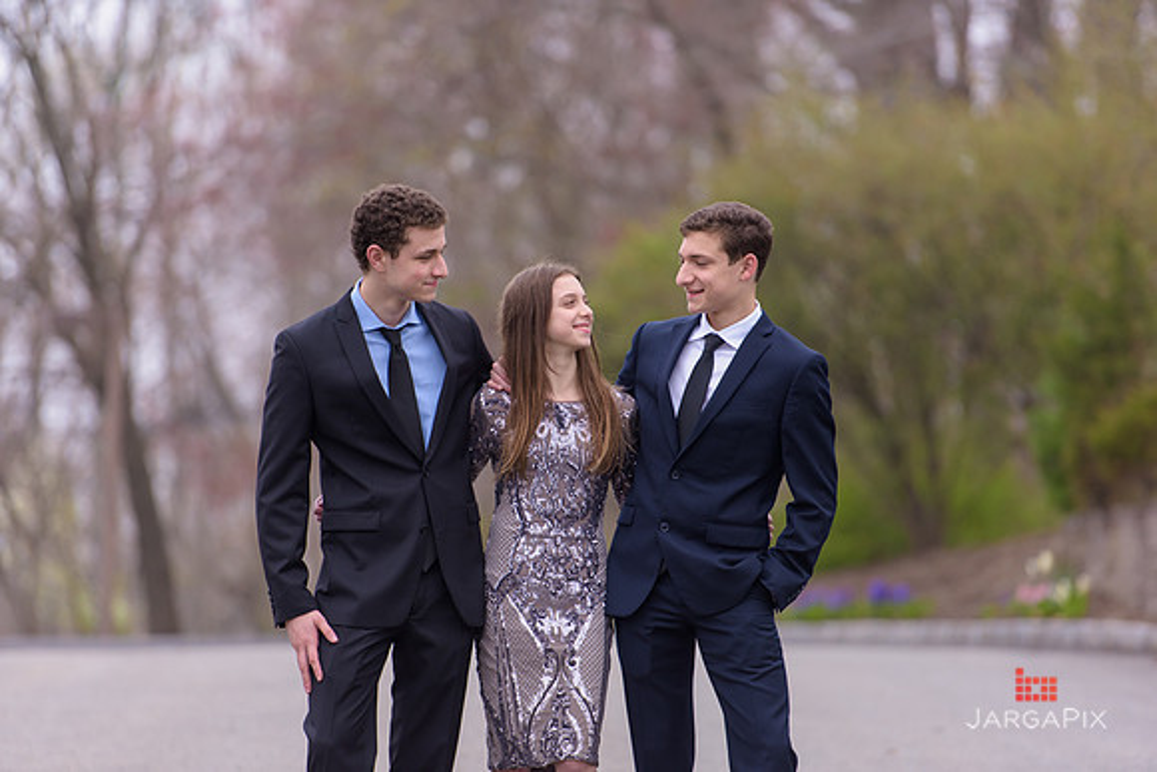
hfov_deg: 10.3
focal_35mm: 200
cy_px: 386
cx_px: 578
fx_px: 6429
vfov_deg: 6.9
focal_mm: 200
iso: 400
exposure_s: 1/1600
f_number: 3.2
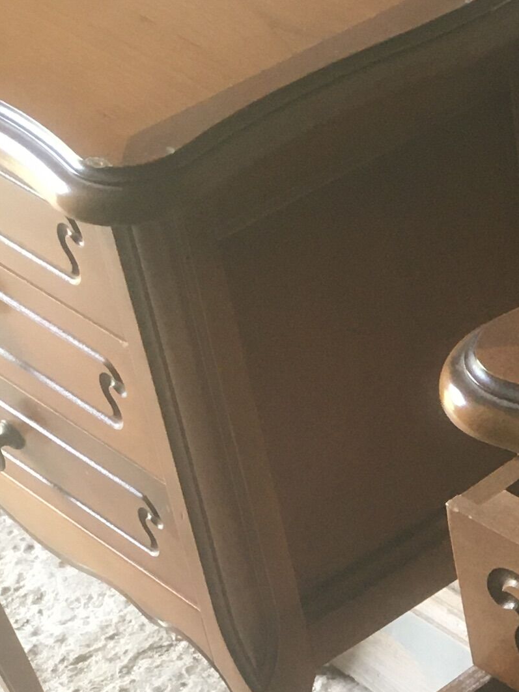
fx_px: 2199
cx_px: 671
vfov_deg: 16.9
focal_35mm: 110
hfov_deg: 13.0
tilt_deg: -45.9
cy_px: 874
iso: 64
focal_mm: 4.15
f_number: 2.2
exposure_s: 1/33
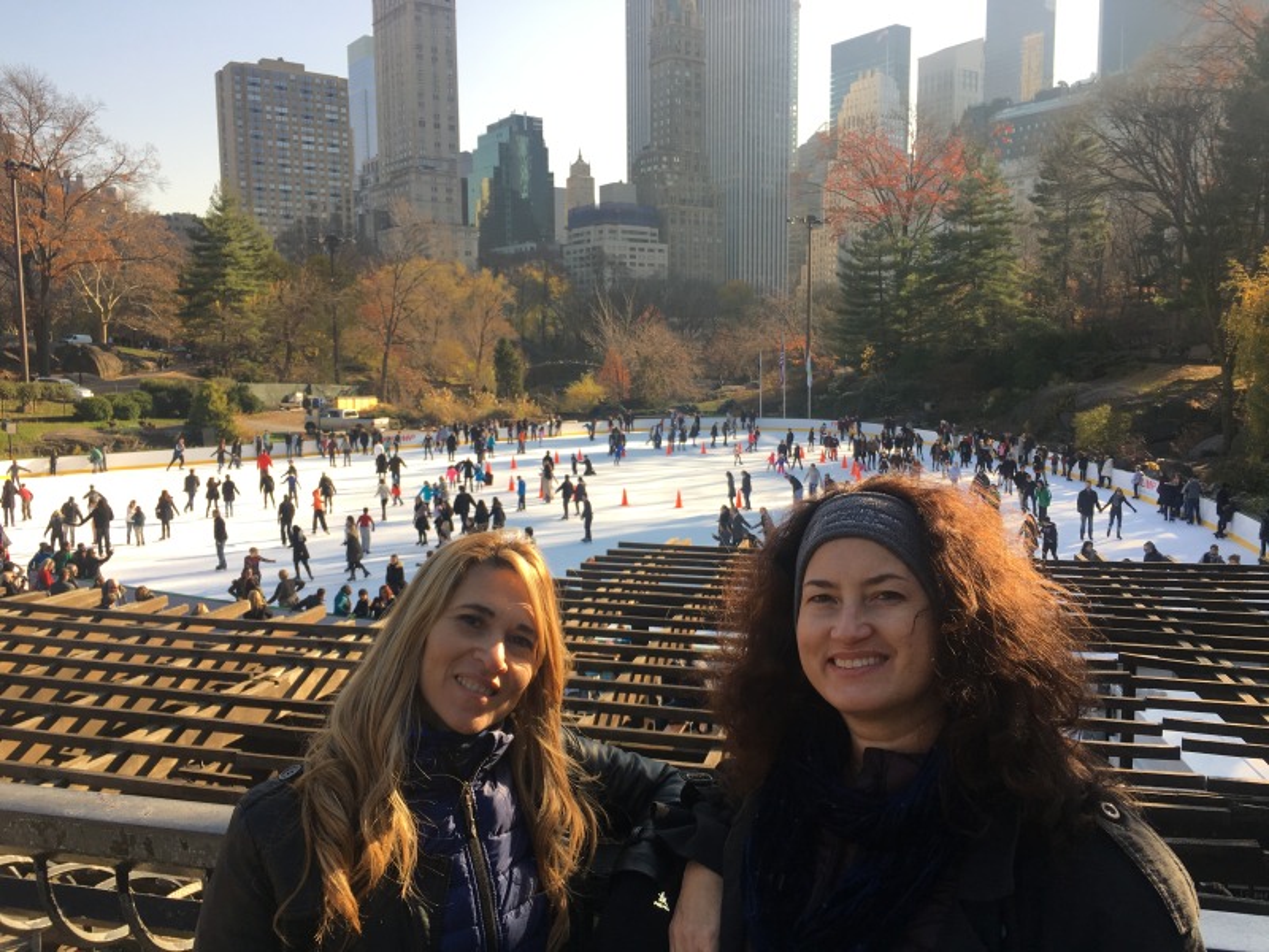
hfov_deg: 61.7
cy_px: 476
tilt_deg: -5.8
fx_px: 1063
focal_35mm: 29
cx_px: 634
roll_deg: +0.8
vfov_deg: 48.2
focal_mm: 4.15
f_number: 2.2
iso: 25
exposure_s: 1/519
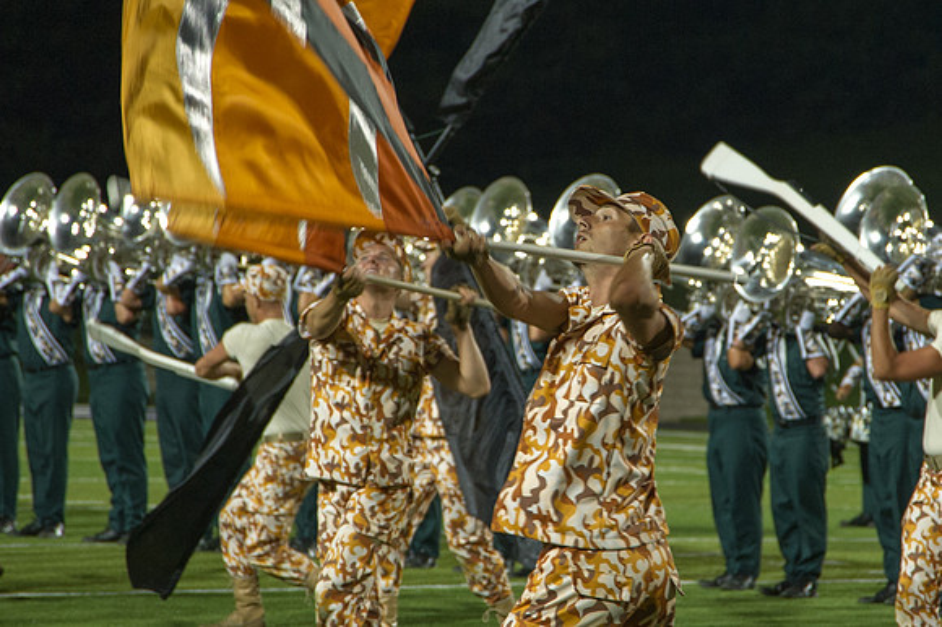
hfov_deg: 9.4
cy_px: 303
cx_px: 579
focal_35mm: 218
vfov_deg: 6.3
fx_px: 5699
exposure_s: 1/160
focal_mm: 120
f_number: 5.6
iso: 2000
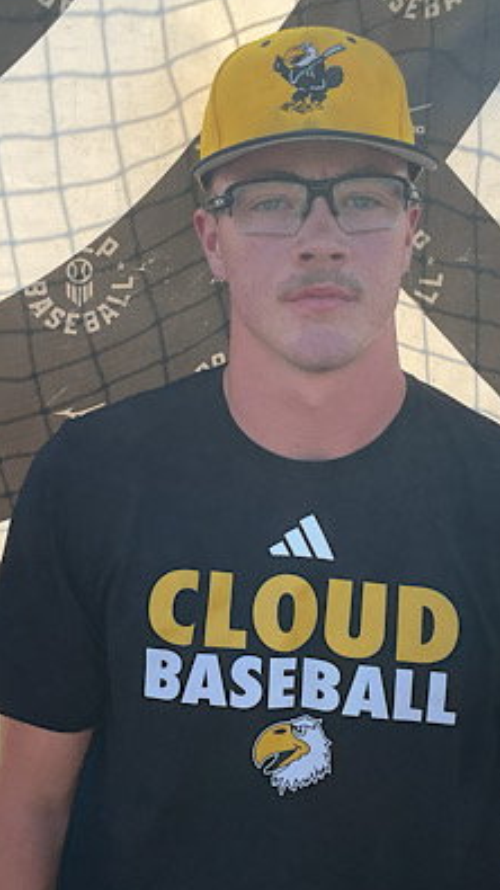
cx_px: 297
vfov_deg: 61.0
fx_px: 755
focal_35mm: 32
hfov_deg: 36.5
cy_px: 444
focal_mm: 3
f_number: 1.8
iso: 16
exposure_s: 1/804
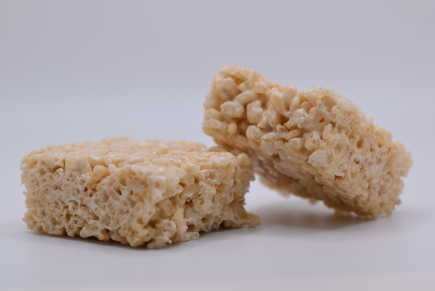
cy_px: 146
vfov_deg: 9.2
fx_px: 1814
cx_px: 218
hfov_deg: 13.7
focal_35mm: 150
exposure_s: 1/500
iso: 220
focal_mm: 100
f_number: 5.6
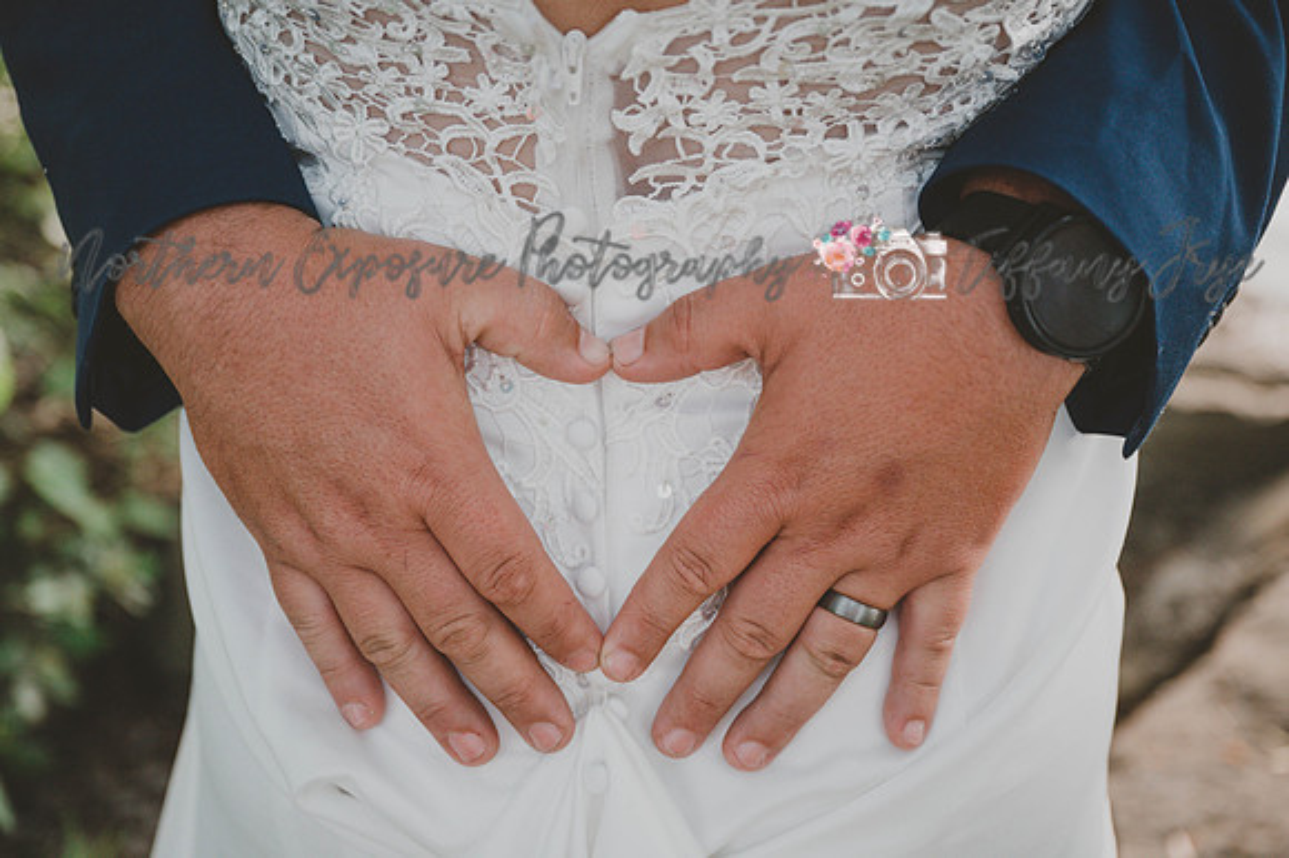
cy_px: 429
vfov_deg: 33.4
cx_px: 644
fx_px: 1431
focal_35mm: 40
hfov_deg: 48.5
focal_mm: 40
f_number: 2.8
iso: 1800
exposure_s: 1/125
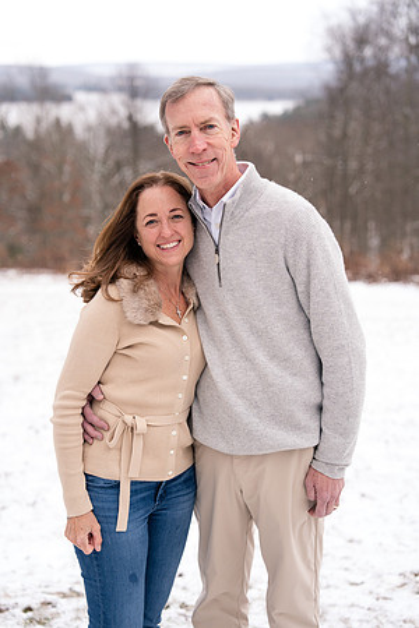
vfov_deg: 32.4
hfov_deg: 21.9
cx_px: 210
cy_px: 314
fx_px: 1082
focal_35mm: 62
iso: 400
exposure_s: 1/250
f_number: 3.2
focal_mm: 62
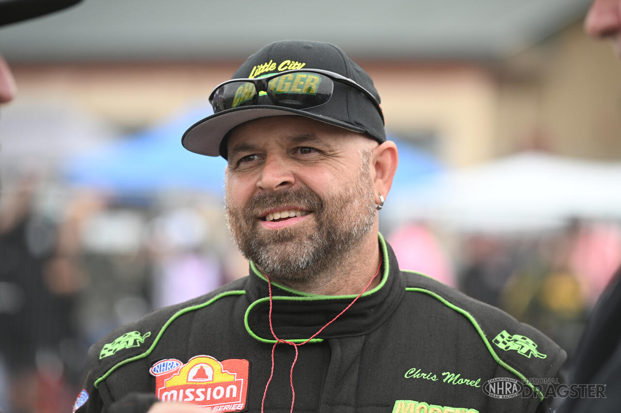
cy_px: 206
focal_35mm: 170
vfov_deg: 8.1
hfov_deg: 12.1
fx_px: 2931
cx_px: 310
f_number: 4
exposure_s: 1/1250
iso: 400
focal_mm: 170
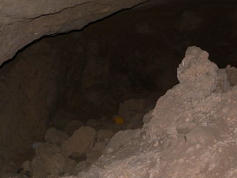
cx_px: 205
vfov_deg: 21.4
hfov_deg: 27.7
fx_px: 466
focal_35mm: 68
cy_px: 39
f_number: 2.8
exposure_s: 1/60
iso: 80
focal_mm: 6
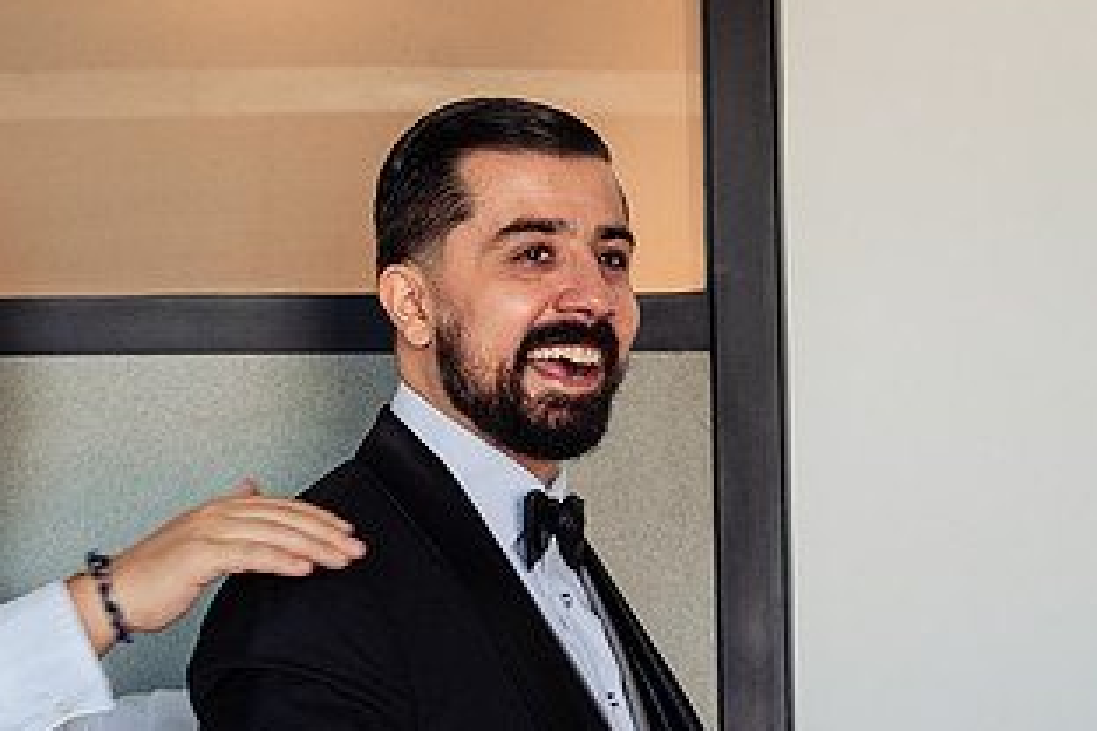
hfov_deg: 19.3
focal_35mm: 105
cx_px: 232
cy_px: 500
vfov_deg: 13.0
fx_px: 3199
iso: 800
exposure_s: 1/100
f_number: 4.5
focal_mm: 50
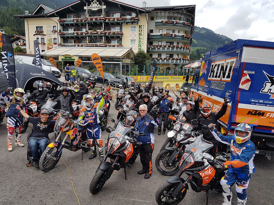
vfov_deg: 53.0
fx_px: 206
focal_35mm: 26
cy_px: 102
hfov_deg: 67.3
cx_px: 137
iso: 40
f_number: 1.7
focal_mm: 4.2
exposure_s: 1/1336
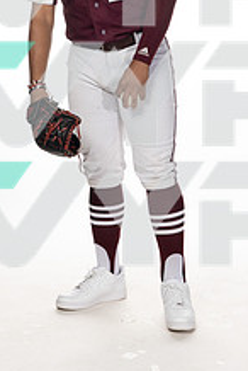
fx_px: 1040
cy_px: 95
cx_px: 183
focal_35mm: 101
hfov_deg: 13.6
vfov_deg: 20.0
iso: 400
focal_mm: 49
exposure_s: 1/250
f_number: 6.3
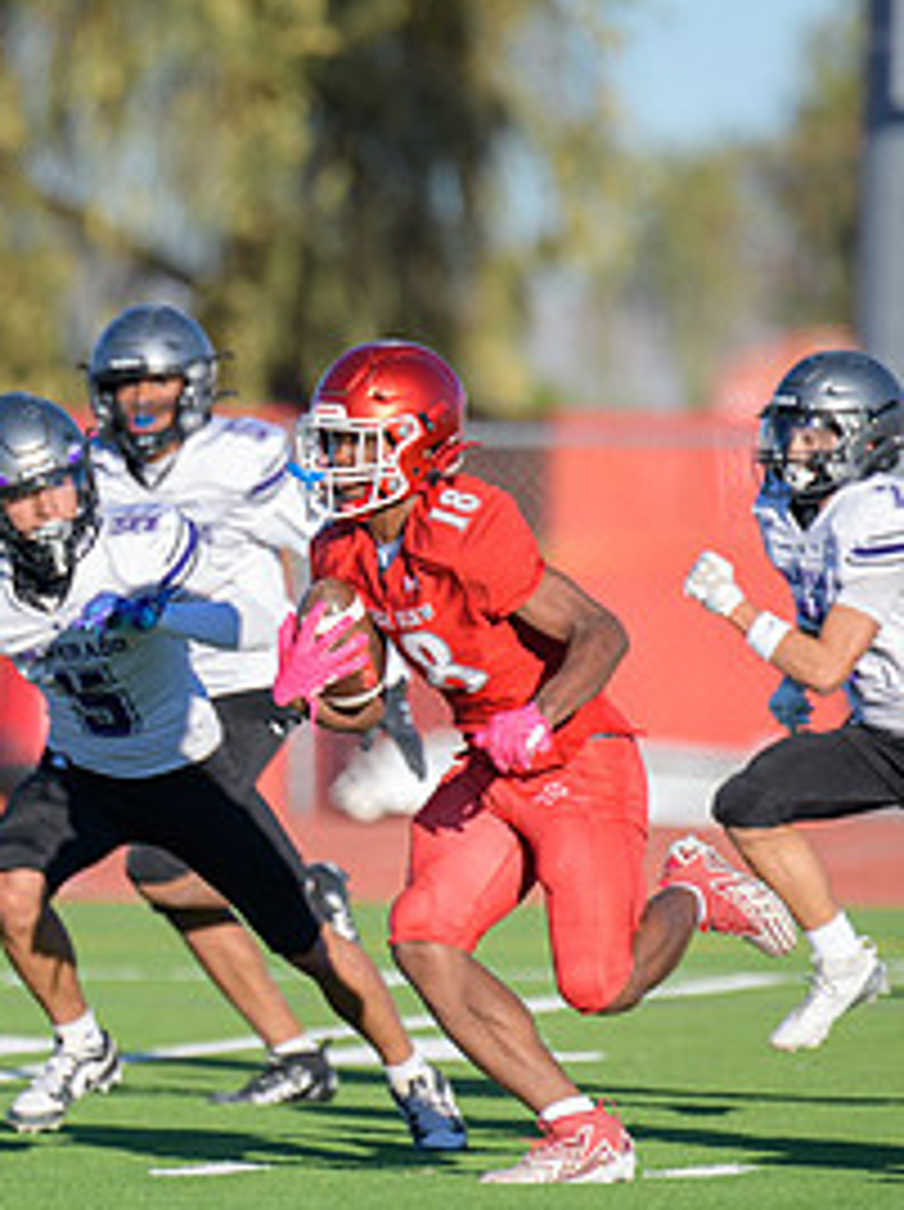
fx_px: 21745
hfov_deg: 2.4
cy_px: 722
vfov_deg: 3.2
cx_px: 229
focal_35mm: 623
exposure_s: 1/4000
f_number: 2.8
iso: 400
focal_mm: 300
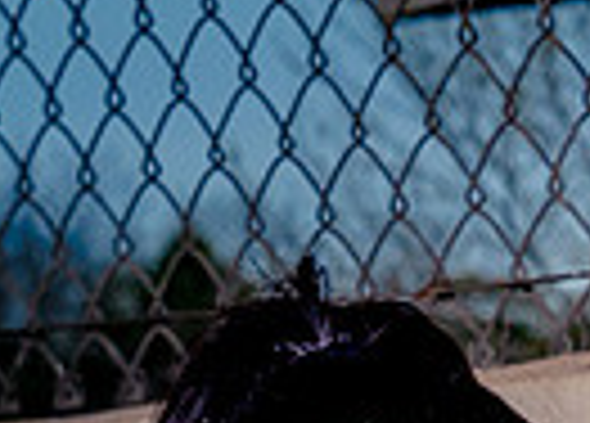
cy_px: 901
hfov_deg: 7.1
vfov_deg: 5.2
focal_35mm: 274
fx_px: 4598
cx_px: 1113
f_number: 8
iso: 100
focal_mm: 56
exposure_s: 1/125
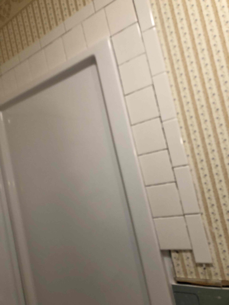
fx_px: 247
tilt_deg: +4.7
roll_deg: +13.1
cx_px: 114
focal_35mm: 28
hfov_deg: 49.7
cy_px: 152
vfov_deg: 63.4
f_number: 1.8
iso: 40
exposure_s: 1/30
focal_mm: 4
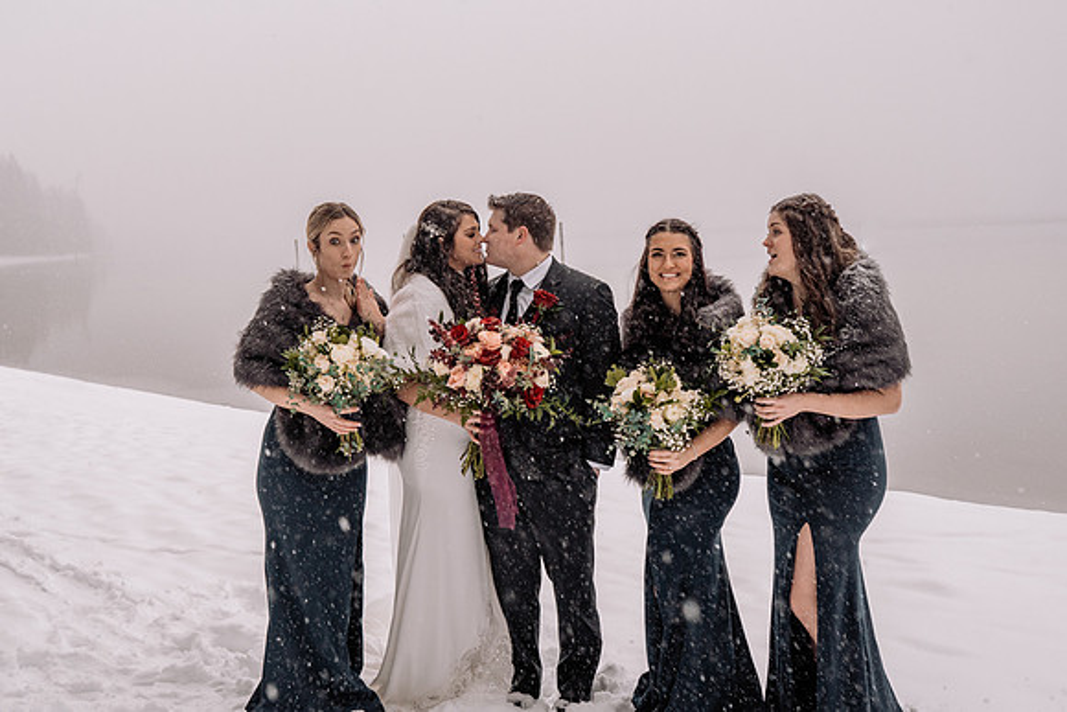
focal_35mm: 43
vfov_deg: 31.2
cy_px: 309
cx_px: 484
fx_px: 1273
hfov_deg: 45.4
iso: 1250
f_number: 5
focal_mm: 35
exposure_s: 1/250
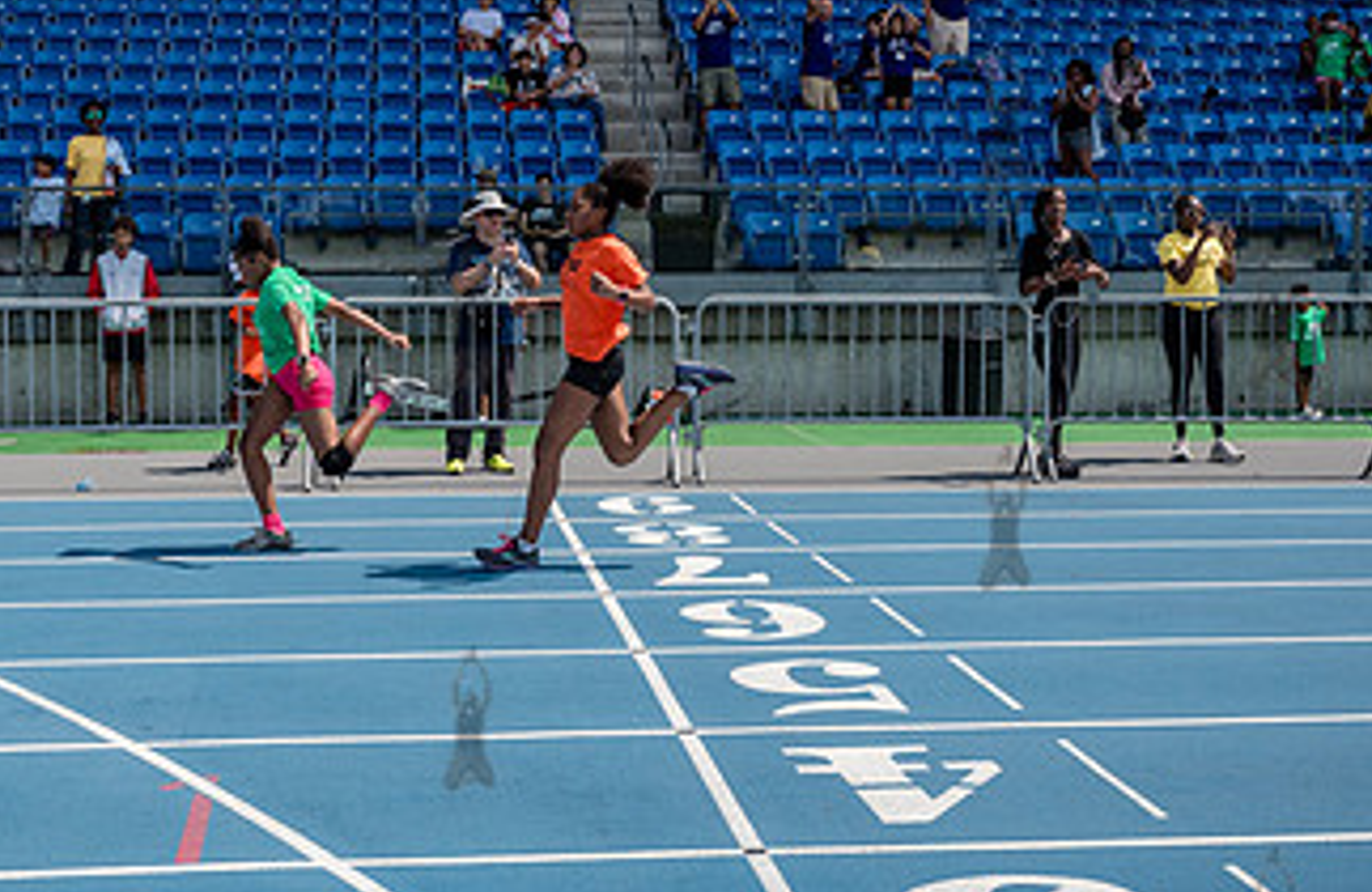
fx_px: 2231
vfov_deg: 22.6
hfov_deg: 34.1
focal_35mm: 59
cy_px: 412
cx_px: 585
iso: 250
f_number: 6.3
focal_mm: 28
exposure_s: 1/1250
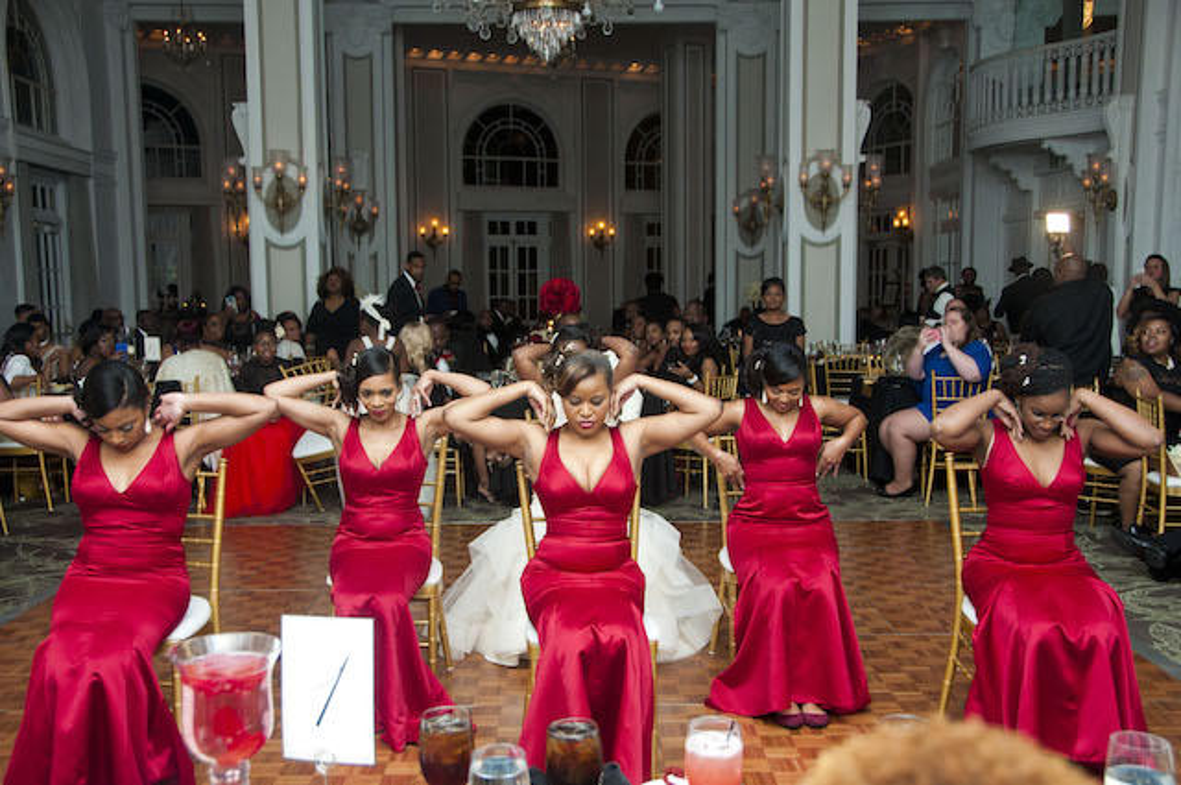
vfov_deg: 34.1
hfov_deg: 49.6
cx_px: 590
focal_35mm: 39
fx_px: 1278
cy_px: 392
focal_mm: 26
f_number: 4
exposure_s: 1/160
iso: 800
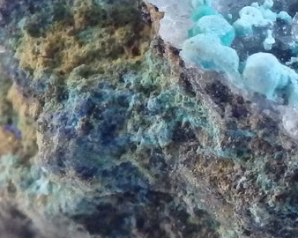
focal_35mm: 305
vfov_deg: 5.1
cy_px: 100
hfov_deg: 6.2
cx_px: 496
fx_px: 2688
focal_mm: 11.9
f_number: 4.4
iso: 800
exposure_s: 1/50
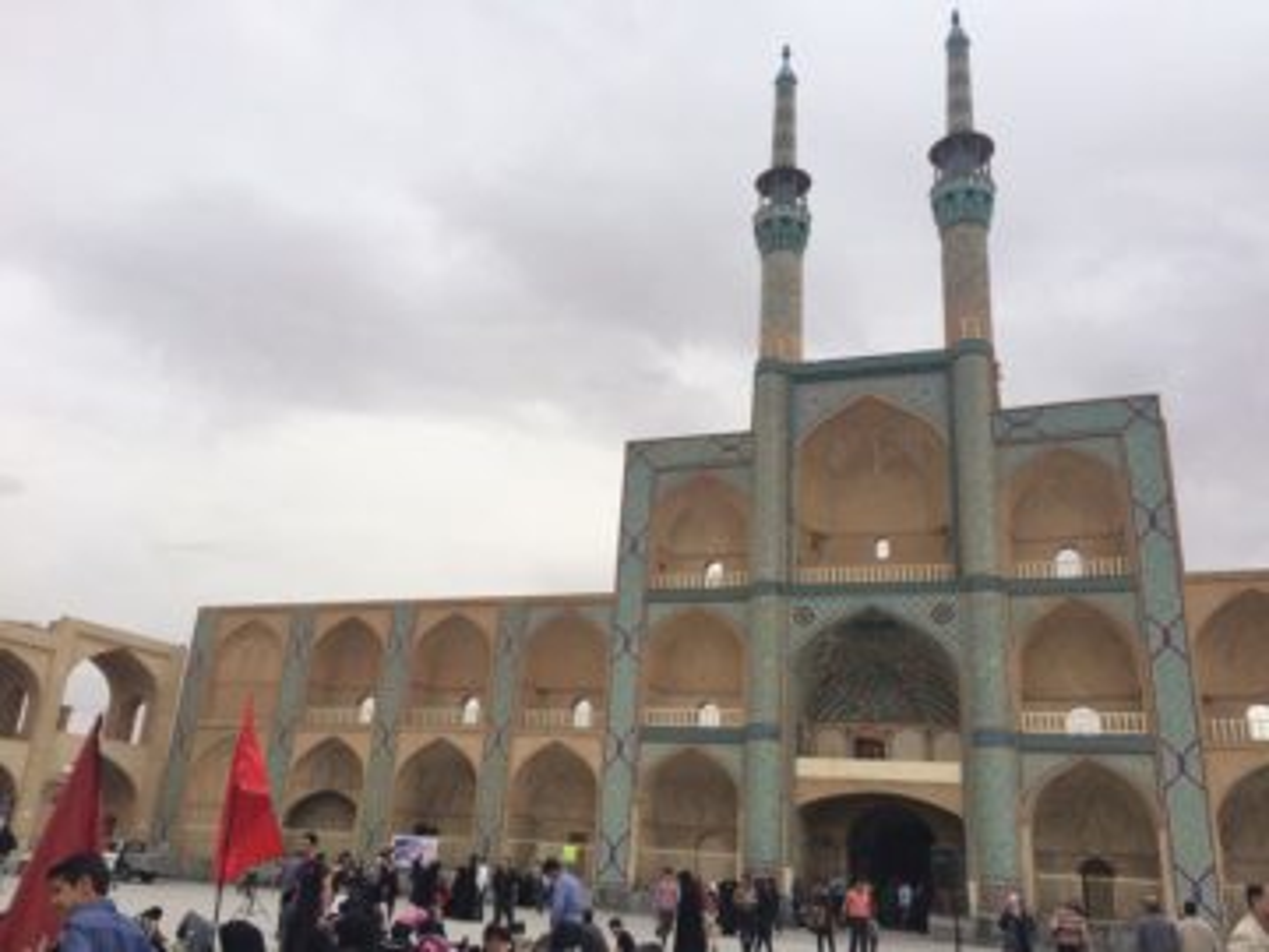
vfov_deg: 48.2
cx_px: 634
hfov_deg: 61.7
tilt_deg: +19.1
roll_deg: -4.5
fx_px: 1063
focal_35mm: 29
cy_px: 476
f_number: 2.2
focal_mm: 4.15
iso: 32
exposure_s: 1/3425
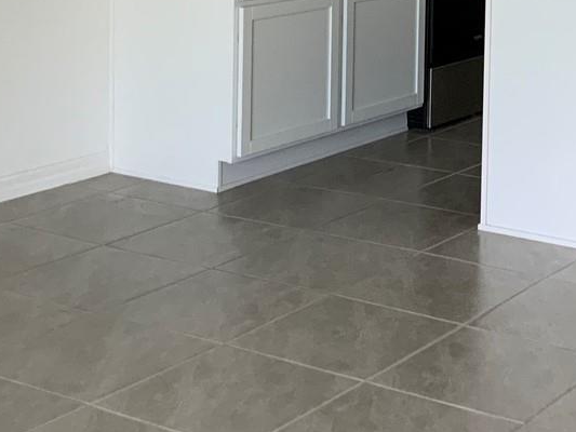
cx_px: 538
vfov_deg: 16.3
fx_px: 1448
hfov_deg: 21.9
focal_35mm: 87
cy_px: -76
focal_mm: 3
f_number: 1.8
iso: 64
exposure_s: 1/82
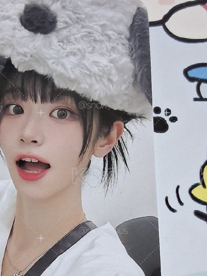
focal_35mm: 63
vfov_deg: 30.4
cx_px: 41
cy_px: 196
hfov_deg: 23.0
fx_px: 502
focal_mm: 3.98
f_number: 1.8
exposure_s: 1/60
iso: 400
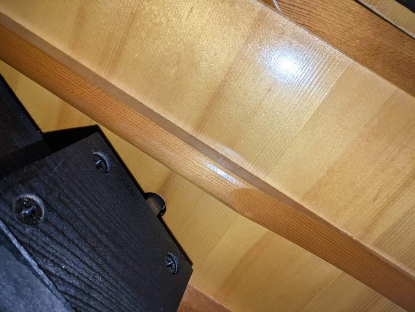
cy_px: 156
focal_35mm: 25
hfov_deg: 69.4
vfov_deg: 54.9
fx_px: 300
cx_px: 208
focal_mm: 5.43
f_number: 1.89
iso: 110
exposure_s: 1/100
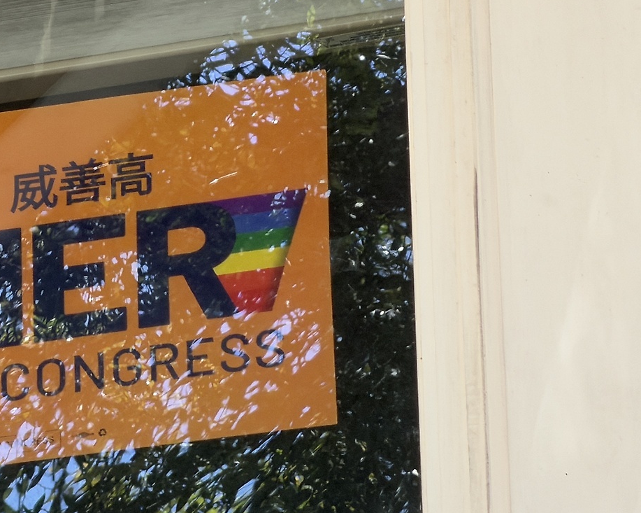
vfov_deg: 3.6
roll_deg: +0.0
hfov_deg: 4.5
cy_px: 272
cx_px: -15
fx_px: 8079
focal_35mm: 426
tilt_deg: +30.3
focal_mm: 16.89
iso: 80
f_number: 2.8
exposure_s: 1/121
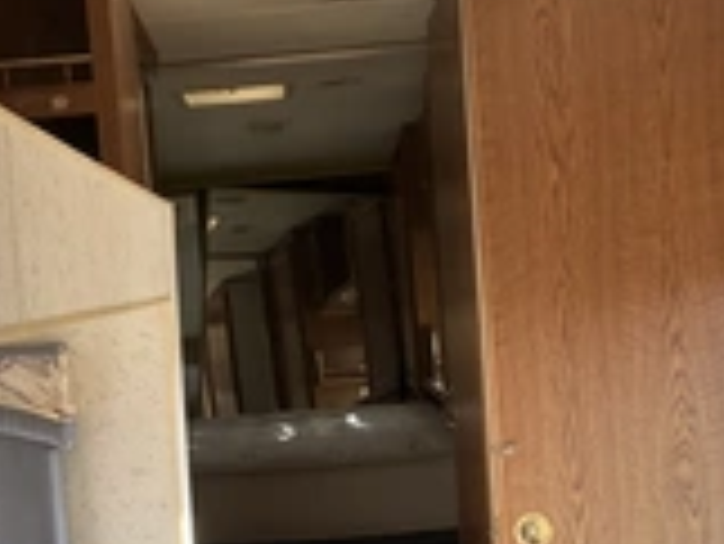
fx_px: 1507
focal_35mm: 72
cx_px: 274
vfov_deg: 20.2
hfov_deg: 26.9
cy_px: 459
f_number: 1.8
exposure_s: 1/122
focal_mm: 3
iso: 32
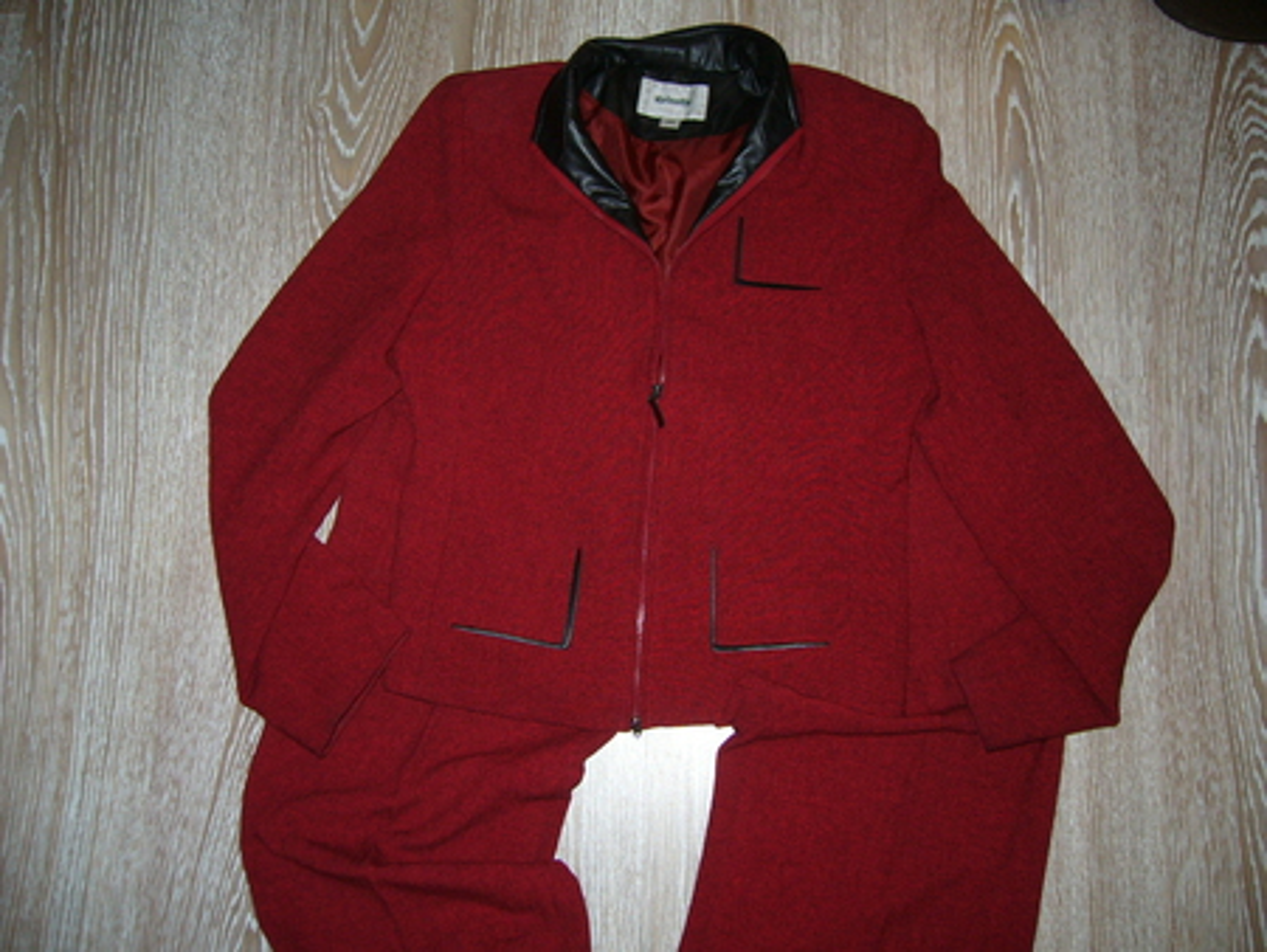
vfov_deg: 40.7
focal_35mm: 35
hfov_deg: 52.6
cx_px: 634
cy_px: 476
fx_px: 1282
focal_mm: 5.8
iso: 100
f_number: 2.8
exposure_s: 1/60
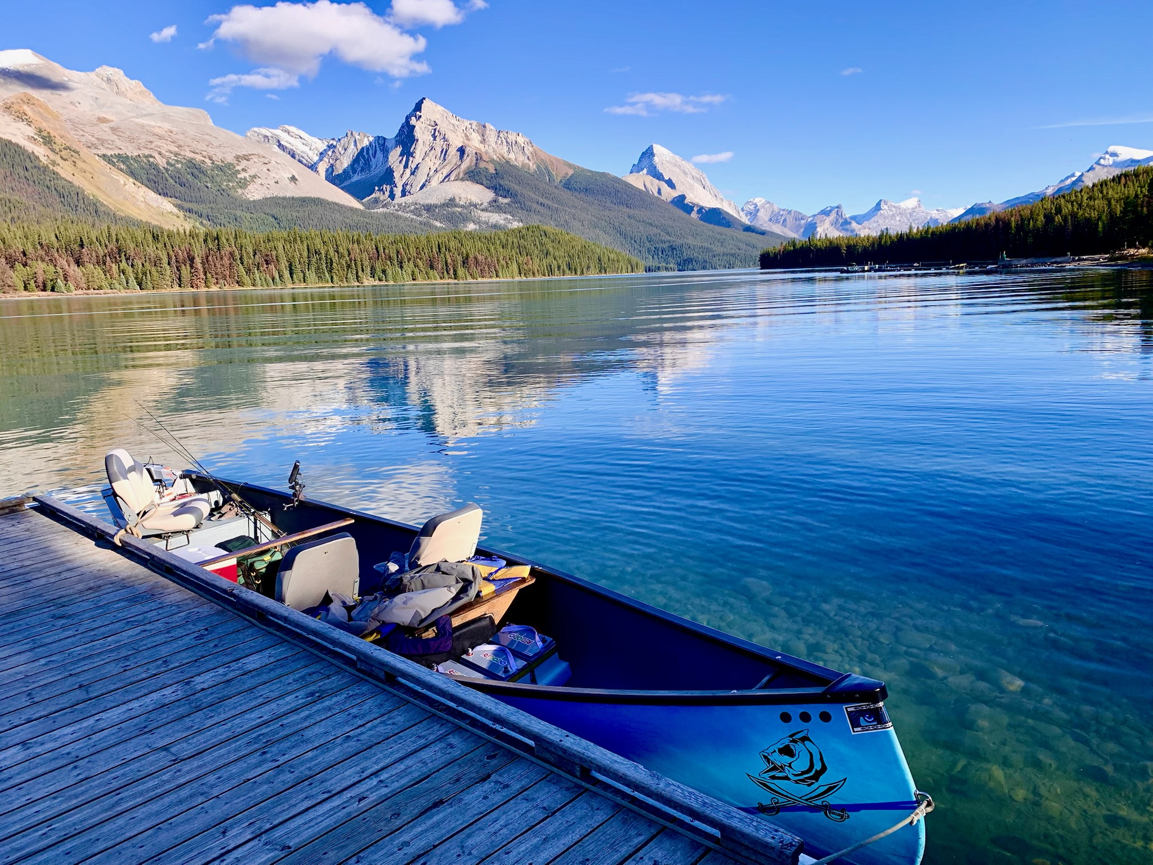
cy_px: 432
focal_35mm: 26
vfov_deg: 53.1
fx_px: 866
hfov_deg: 67.3
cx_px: 576
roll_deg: +2.3
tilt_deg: -11.0
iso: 25
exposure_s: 1/1043
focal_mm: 4.25
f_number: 1.8
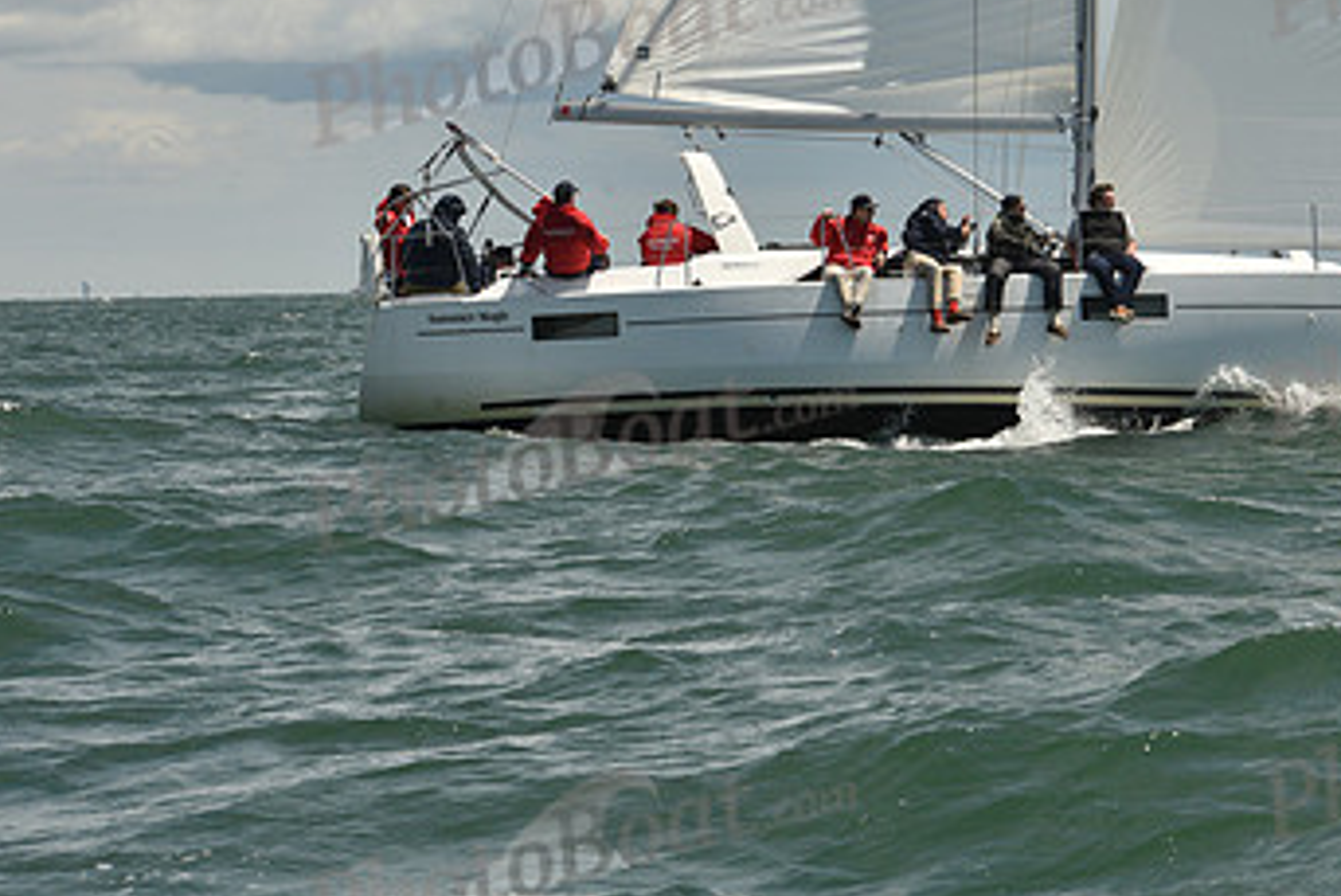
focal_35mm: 228
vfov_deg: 6.0
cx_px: 1063
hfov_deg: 9.0
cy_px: 194
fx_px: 8496
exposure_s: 1/800
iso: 320
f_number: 13
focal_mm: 135
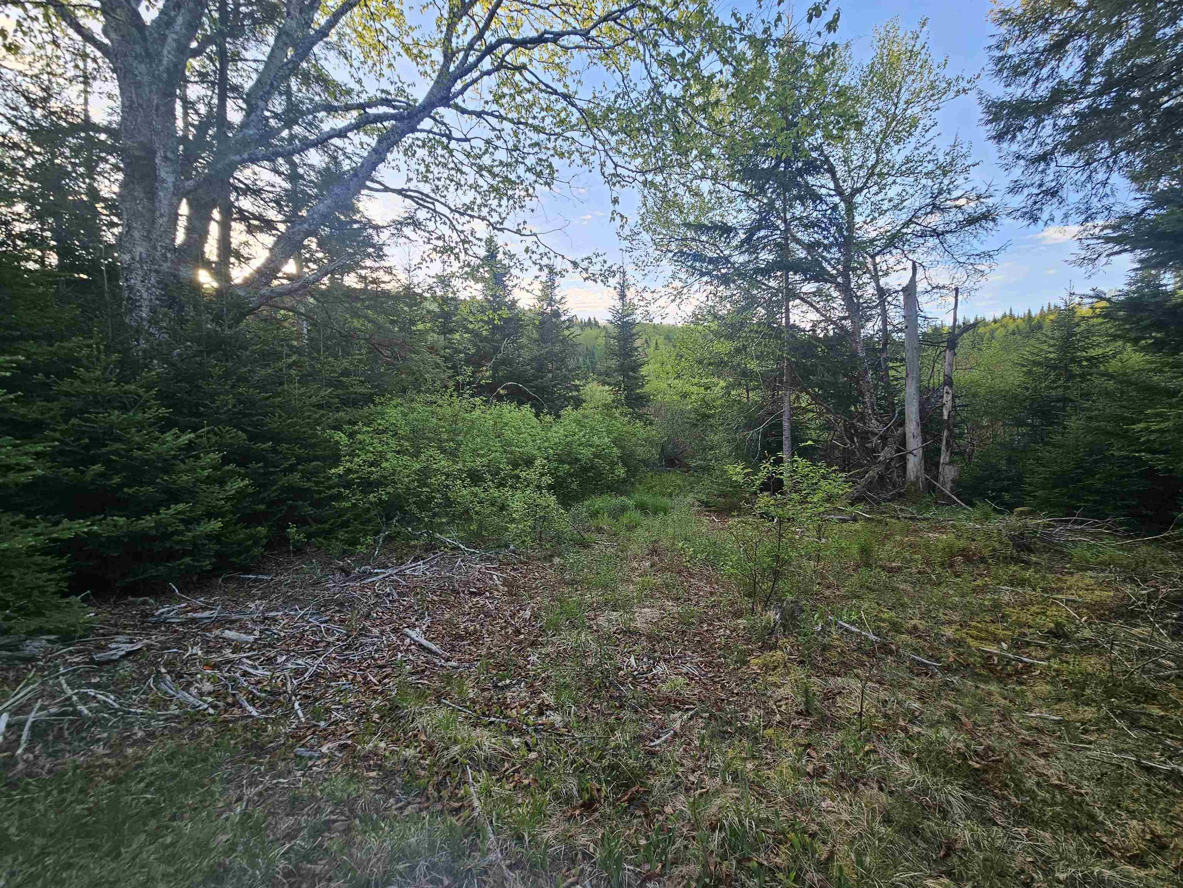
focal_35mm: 13
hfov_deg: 106.2
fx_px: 444
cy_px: 444
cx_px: 592
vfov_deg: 89.9
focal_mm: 2.2
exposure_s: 1/144
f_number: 2.2
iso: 50
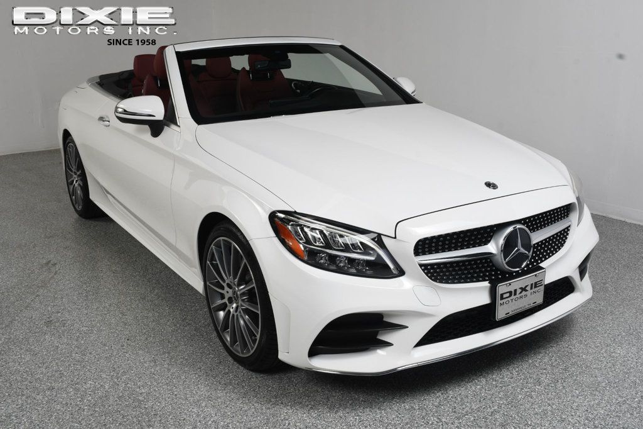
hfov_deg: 53.1
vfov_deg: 36.8
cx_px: 322
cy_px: 214
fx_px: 643
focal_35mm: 36
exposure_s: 1/160
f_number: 13
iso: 100
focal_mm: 24
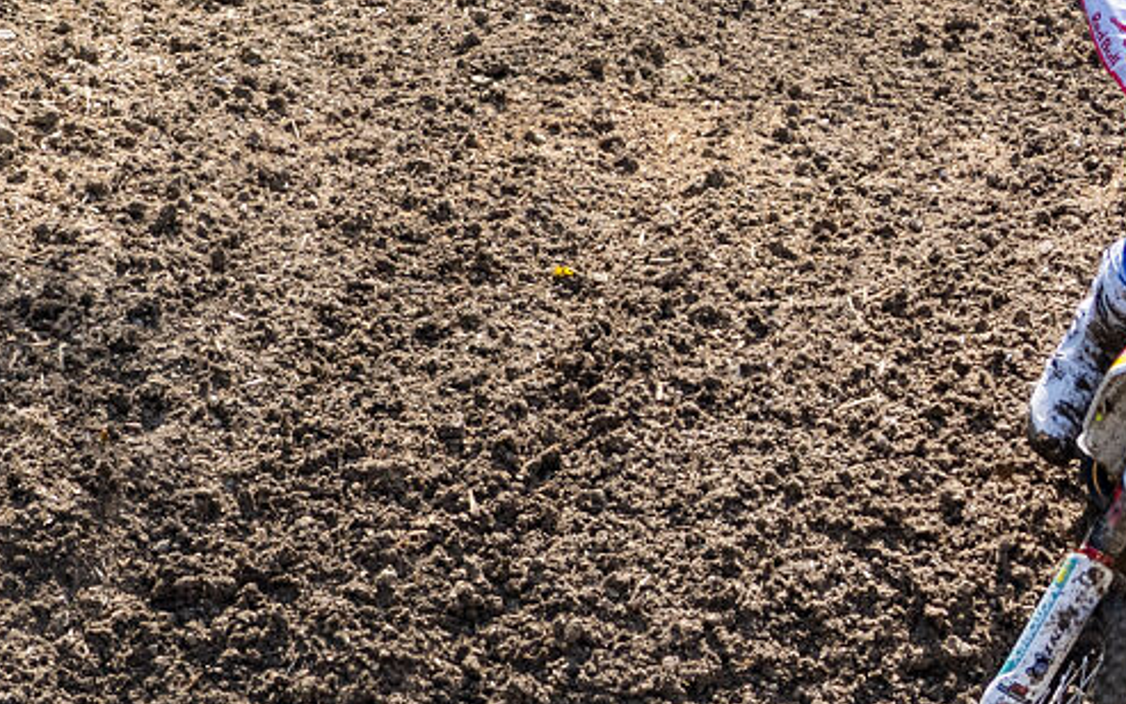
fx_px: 33844
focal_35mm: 1103
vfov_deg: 1.2
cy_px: 464
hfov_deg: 1.9
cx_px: 1325
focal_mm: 300
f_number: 3.2
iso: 200
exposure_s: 1/1600
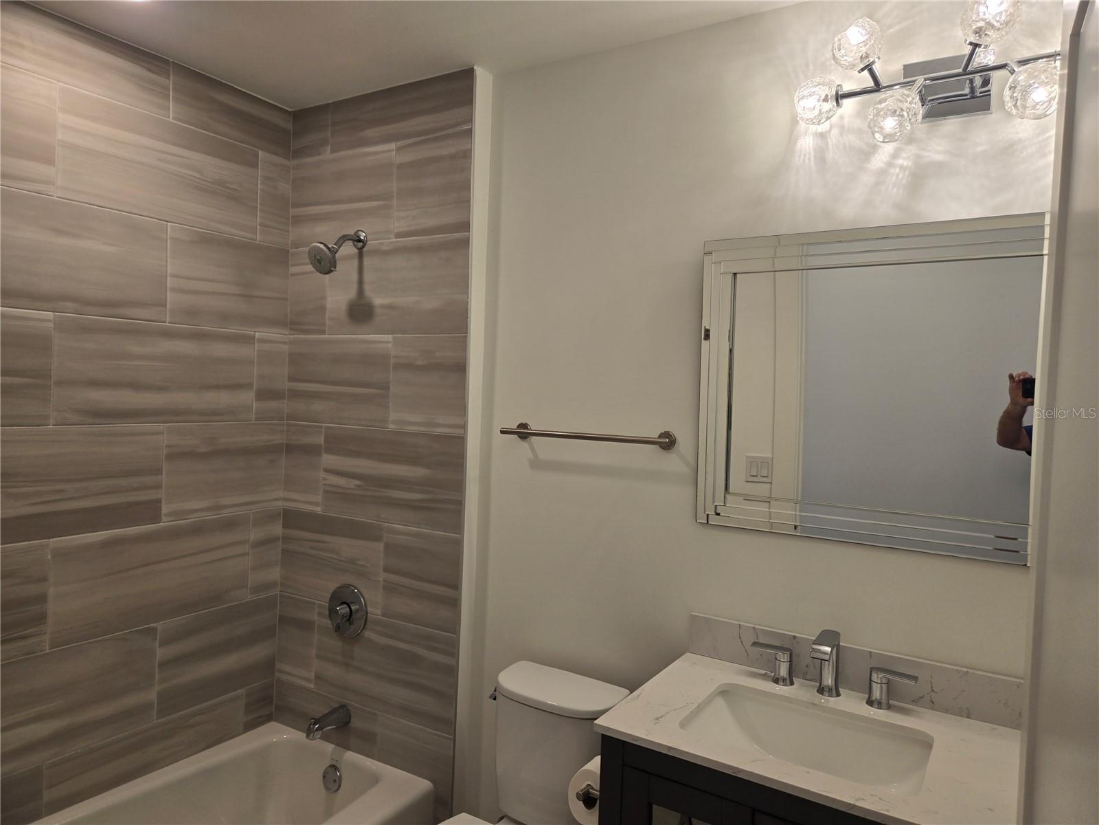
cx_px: 550
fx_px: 730
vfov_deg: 58.9
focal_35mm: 23
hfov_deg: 73.9
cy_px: 412
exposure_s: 1/120
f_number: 1.8
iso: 40
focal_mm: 5.4
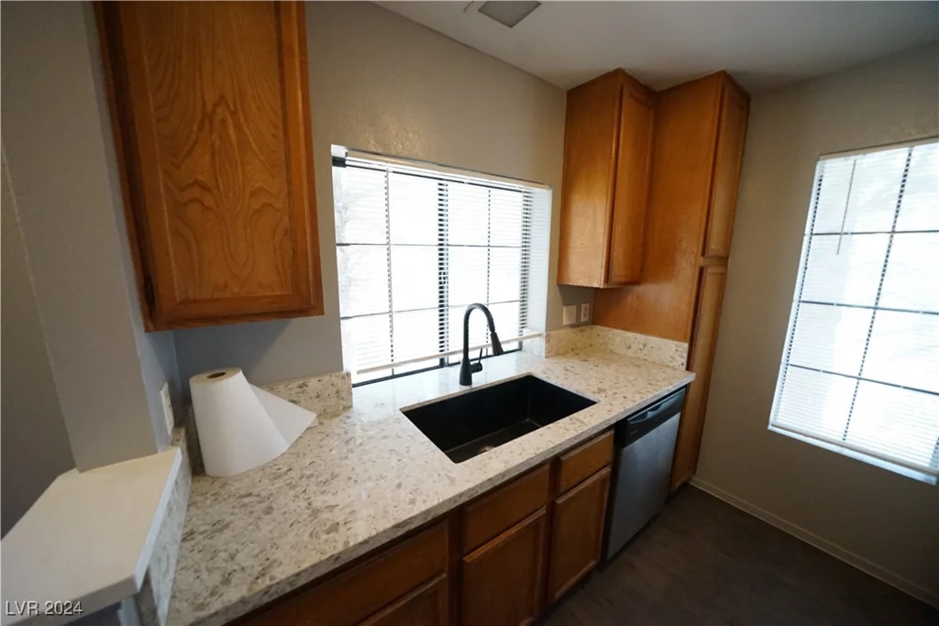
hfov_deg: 112.6
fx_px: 313
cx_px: 470
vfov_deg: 90.0
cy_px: 313
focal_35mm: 12
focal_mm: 12
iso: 6400
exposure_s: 1/250
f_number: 6.3
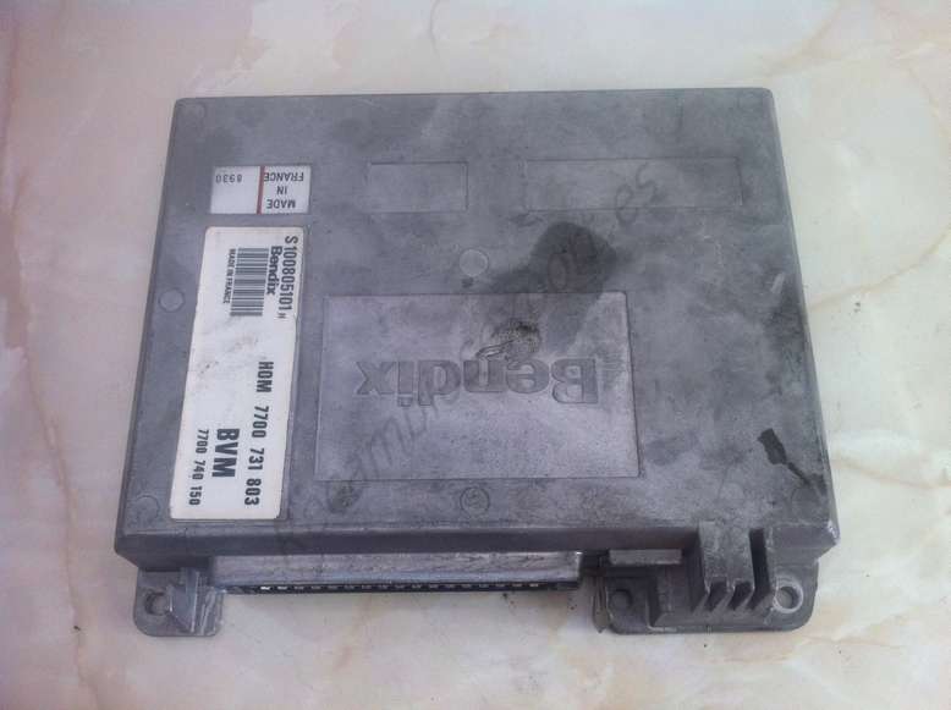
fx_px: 960
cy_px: 355
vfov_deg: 40.6
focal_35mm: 35
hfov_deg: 52.7
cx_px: 476
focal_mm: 3.85
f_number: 2.8
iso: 100
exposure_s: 1/60
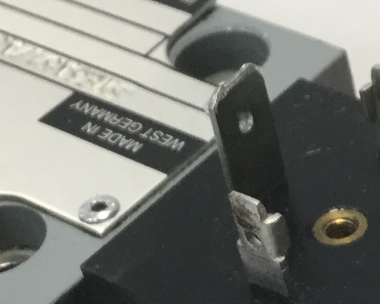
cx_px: 378
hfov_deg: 13.8
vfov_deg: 10.8
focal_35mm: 138
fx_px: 1552
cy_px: 463
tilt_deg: -47.9
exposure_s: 1/30
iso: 64
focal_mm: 3.3
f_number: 2.4
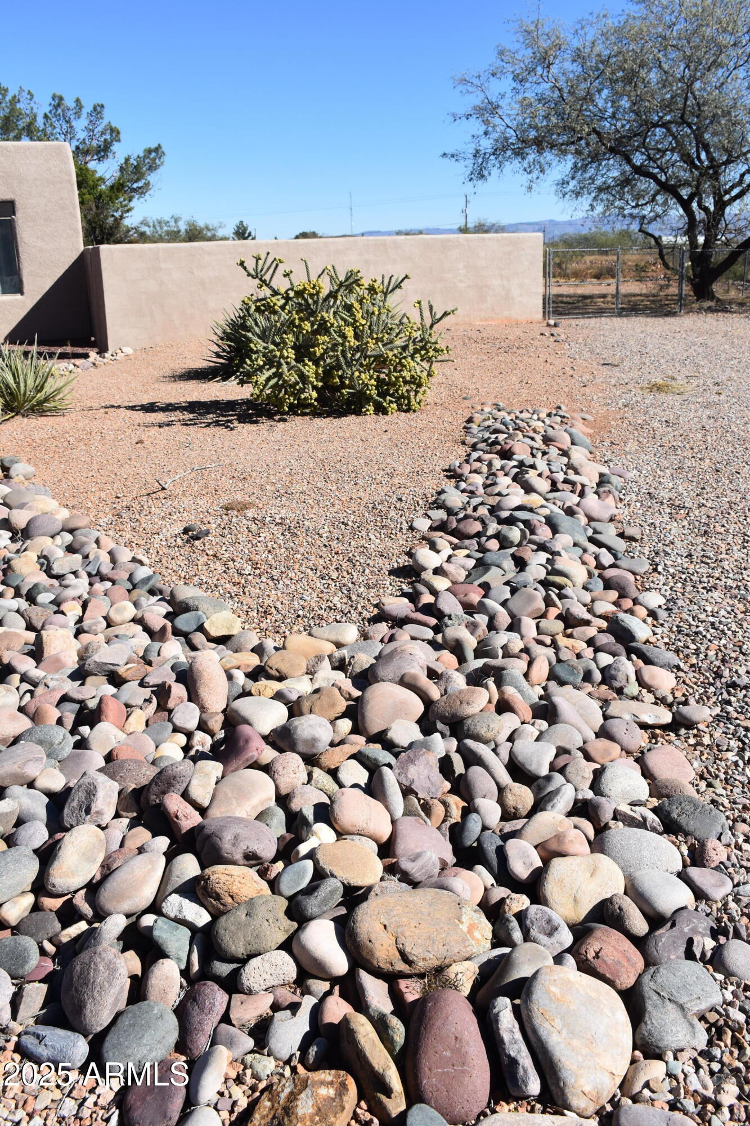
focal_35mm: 30
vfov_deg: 61.9
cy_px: 563
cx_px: 375
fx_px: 938
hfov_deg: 43.6
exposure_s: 1/500
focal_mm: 20
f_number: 8
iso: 160
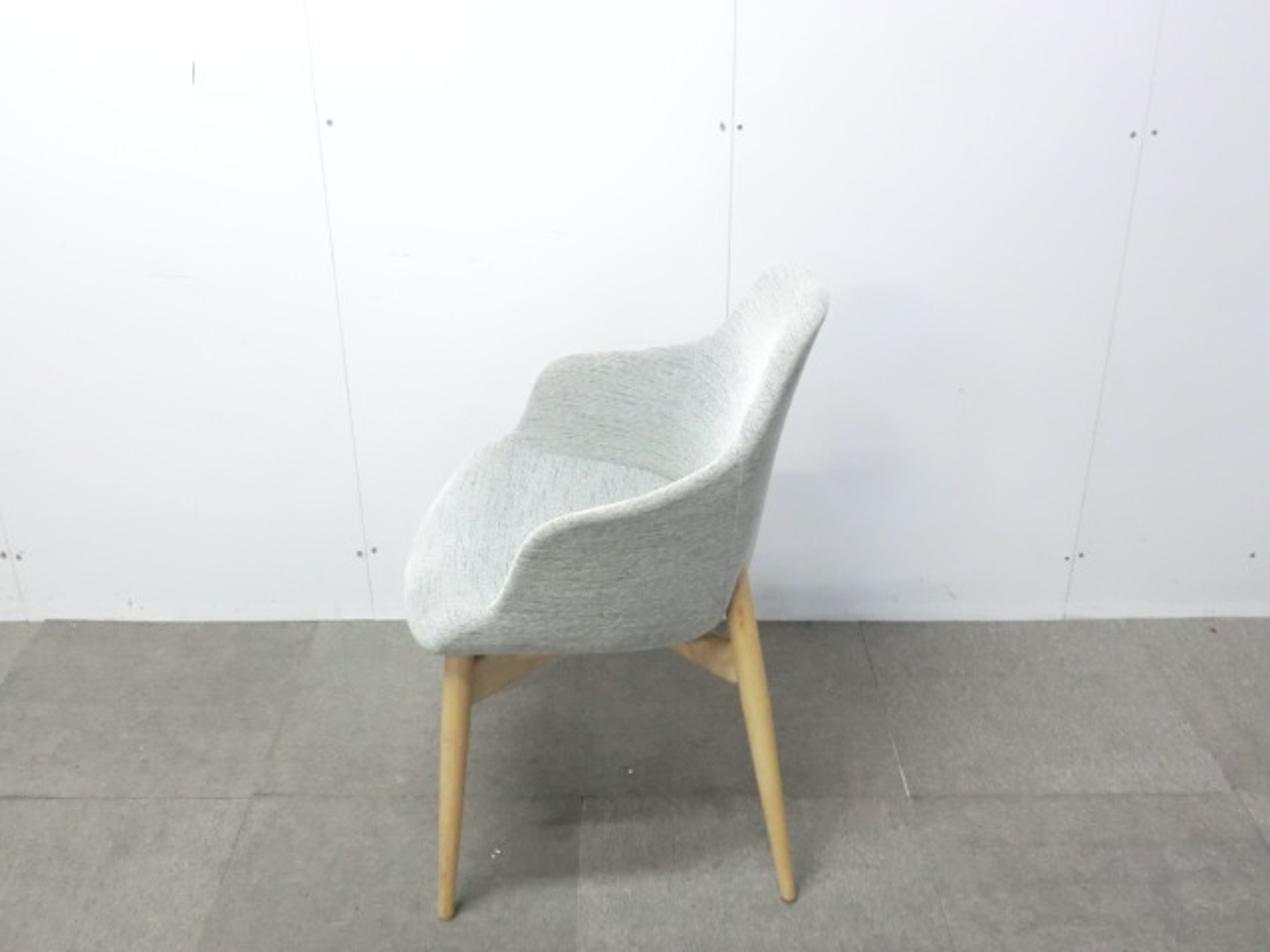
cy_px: 476
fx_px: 1394
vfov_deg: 37.7
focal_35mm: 38
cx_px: 635
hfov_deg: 49.0
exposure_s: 1/30
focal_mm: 6.9
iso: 800
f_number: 3.9
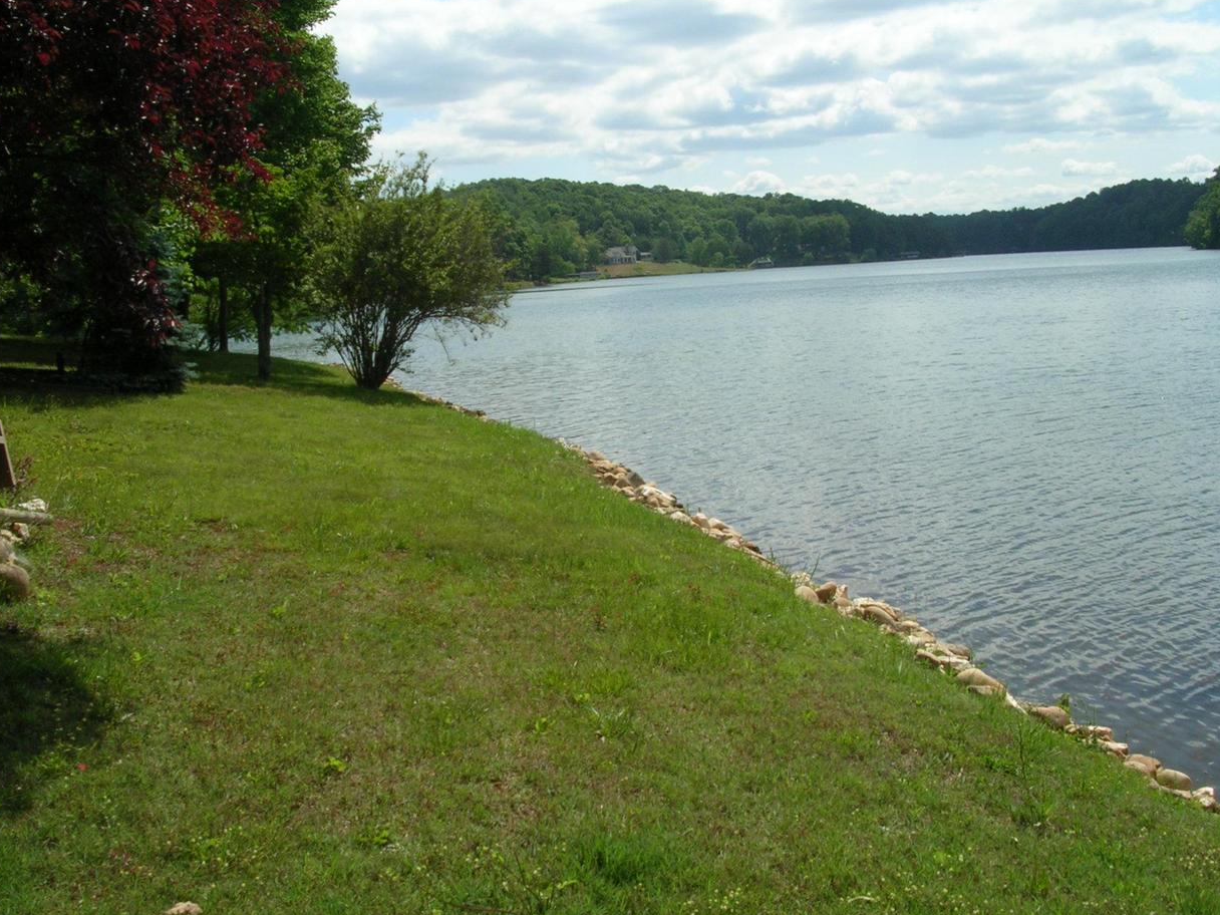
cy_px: 435
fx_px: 1410
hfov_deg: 46.8
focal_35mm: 40
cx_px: 596
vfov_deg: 36.0
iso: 50
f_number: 5.6
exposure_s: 1/327
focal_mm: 5.8
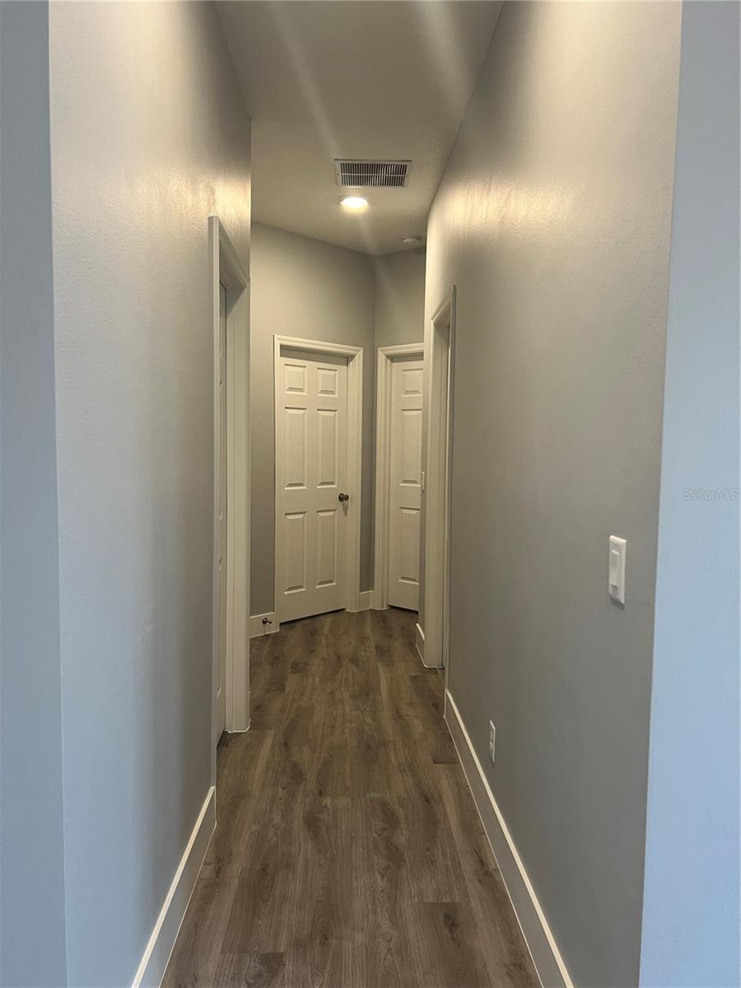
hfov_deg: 53.1
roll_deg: +0.9
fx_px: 742
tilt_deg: -3.5
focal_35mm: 26
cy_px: 494
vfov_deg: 67.3
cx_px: 370
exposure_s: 1/60
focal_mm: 5.7
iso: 80
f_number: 1.5
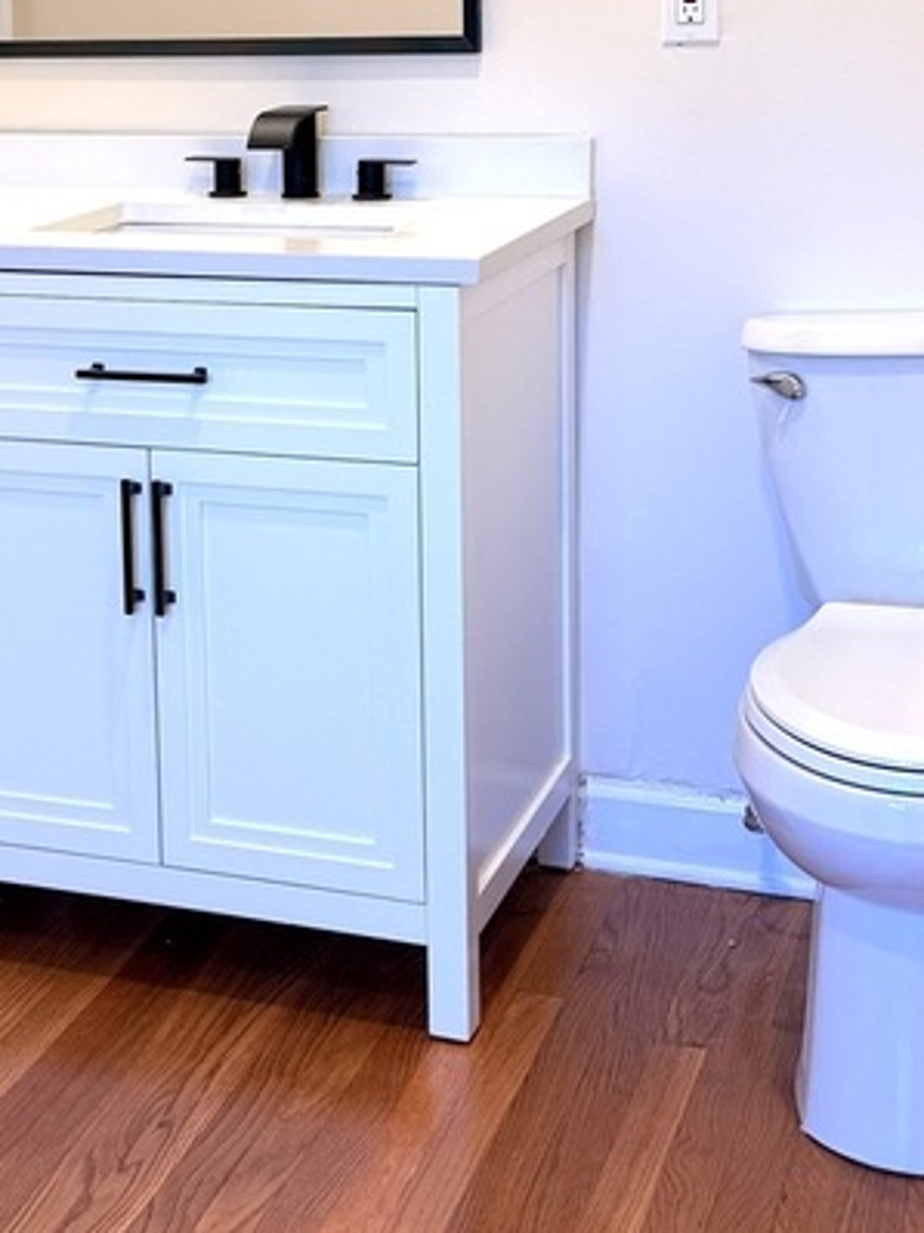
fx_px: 2315
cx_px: 148
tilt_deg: -9.7
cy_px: 287
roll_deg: +1.4
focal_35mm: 65
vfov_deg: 29.3
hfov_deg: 22.2
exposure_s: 1/157
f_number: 1.78
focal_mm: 6.76
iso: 80
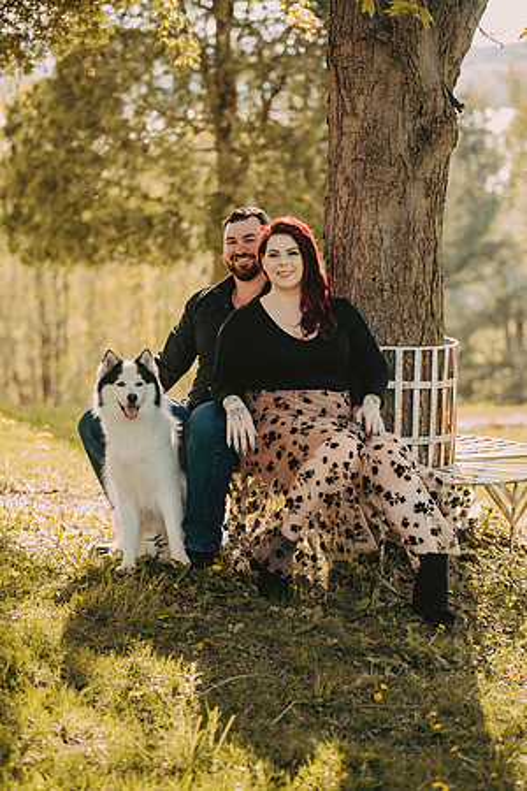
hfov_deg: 14.9
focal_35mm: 92
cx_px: 264
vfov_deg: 22.1
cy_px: 396
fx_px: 2020
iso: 400
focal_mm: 92
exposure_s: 1/500
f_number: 2.8
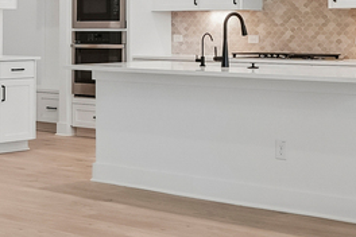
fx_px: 910
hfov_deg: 21.9
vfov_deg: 14.6
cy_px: 3
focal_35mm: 92
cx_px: 86
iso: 500
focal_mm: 15
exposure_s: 1/50
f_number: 8
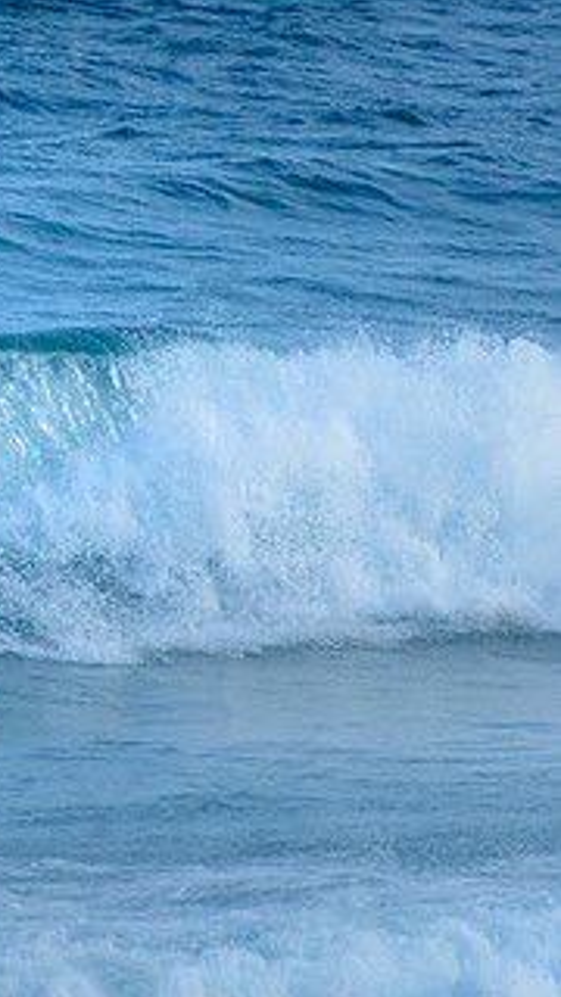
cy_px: 279
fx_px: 24647
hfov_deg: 1.3
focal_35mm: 932
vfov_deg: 2.3
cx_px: -544
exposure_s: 1/1250
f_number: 5.6
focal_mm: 400
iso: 450
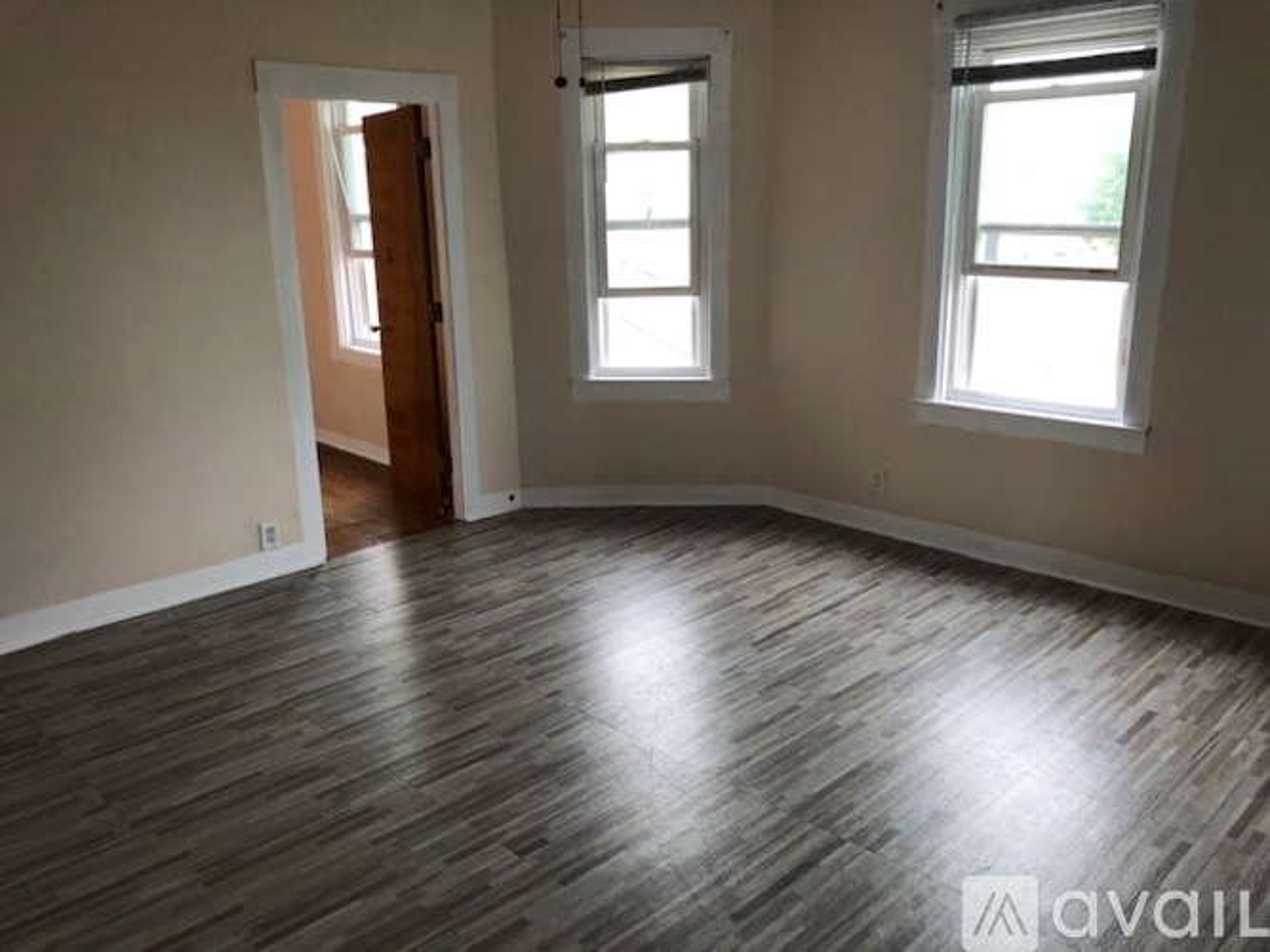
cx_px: 635
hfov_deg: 63.5
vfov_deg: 49.7
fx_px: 1027
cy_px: 476
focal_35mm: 28
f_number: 1.8
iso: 25
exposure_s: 1/40
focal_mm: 3.99
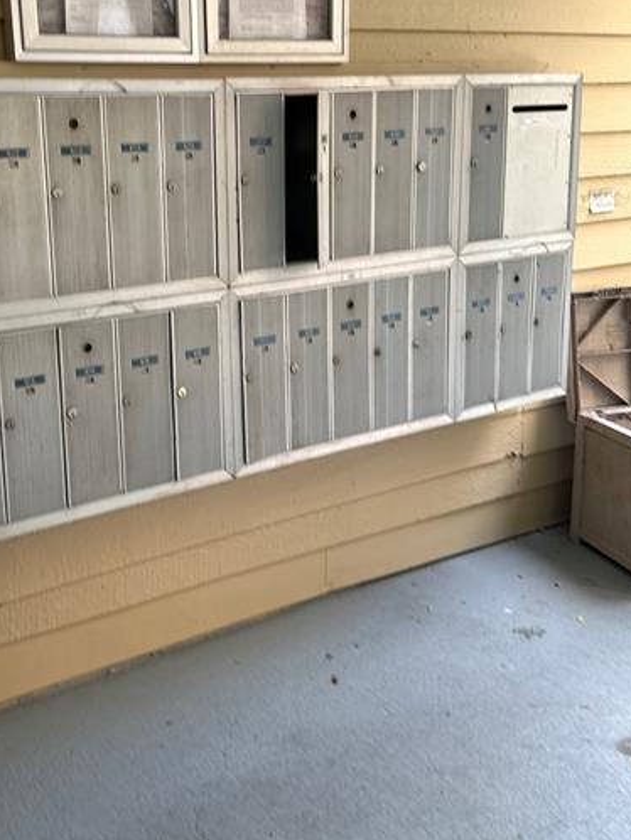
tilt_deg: -12.4
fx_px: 899
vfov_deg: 49.4
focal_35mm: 37
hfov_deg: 38.0
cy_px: 292
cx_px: 182
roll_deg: +2.8
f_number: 1.78
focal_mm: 6.86
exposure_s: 1/121
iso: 64
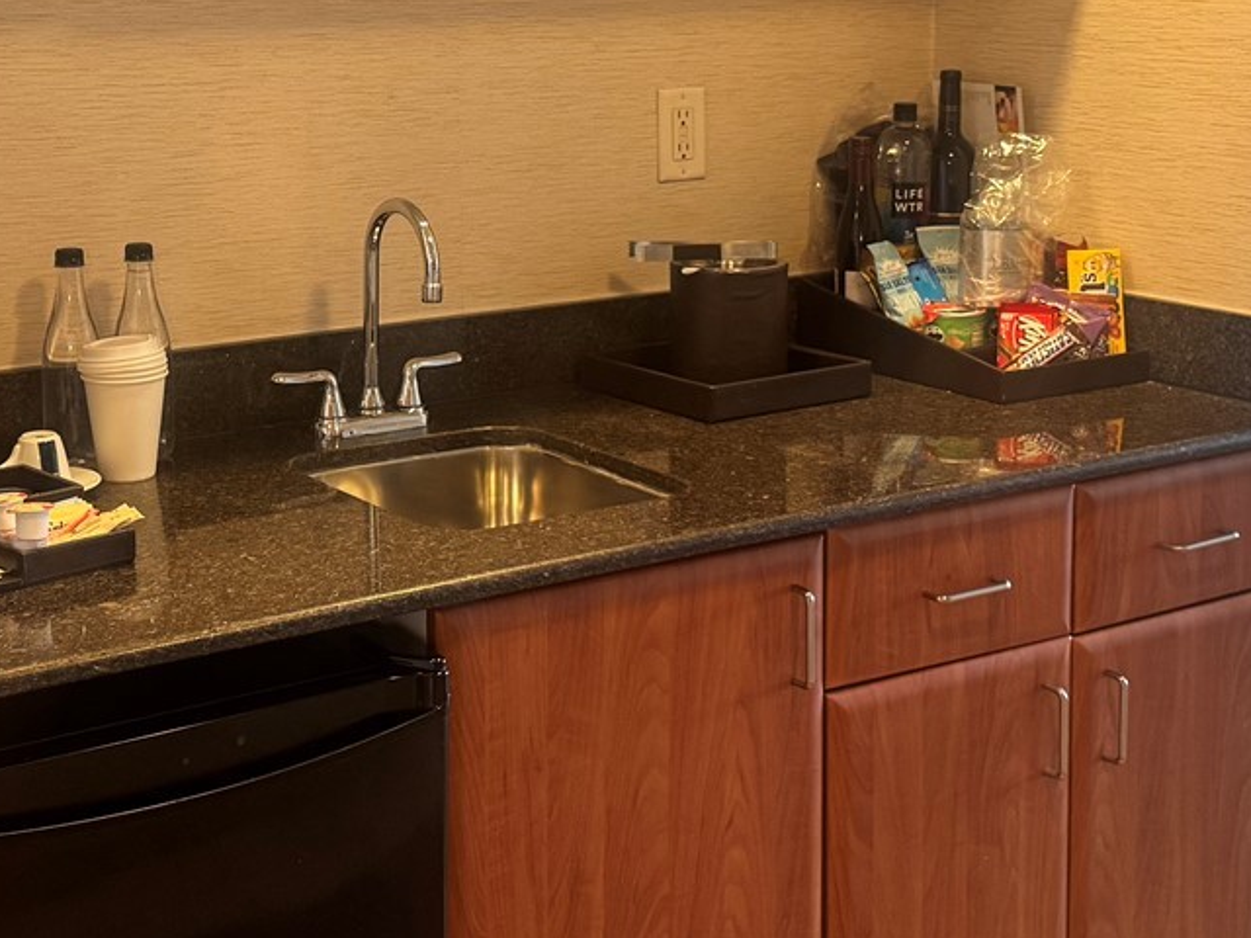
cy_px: 195
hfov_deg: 32.1
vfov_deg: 24.1
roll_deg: -0.4
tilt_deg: -7.4
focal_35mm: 60
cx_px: 506
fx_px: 2168
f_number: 1.78
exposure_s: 1/60
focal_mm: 6.76
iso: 250
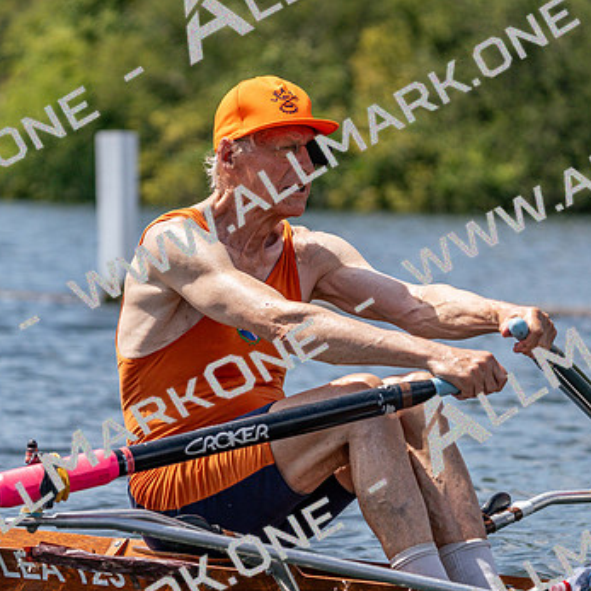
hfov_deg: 6.2
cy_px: 314
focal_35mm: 284
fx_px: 5486
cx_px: 278
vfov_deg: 6.2
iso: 320
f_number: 5.6
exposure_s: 1/2000
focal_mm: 200
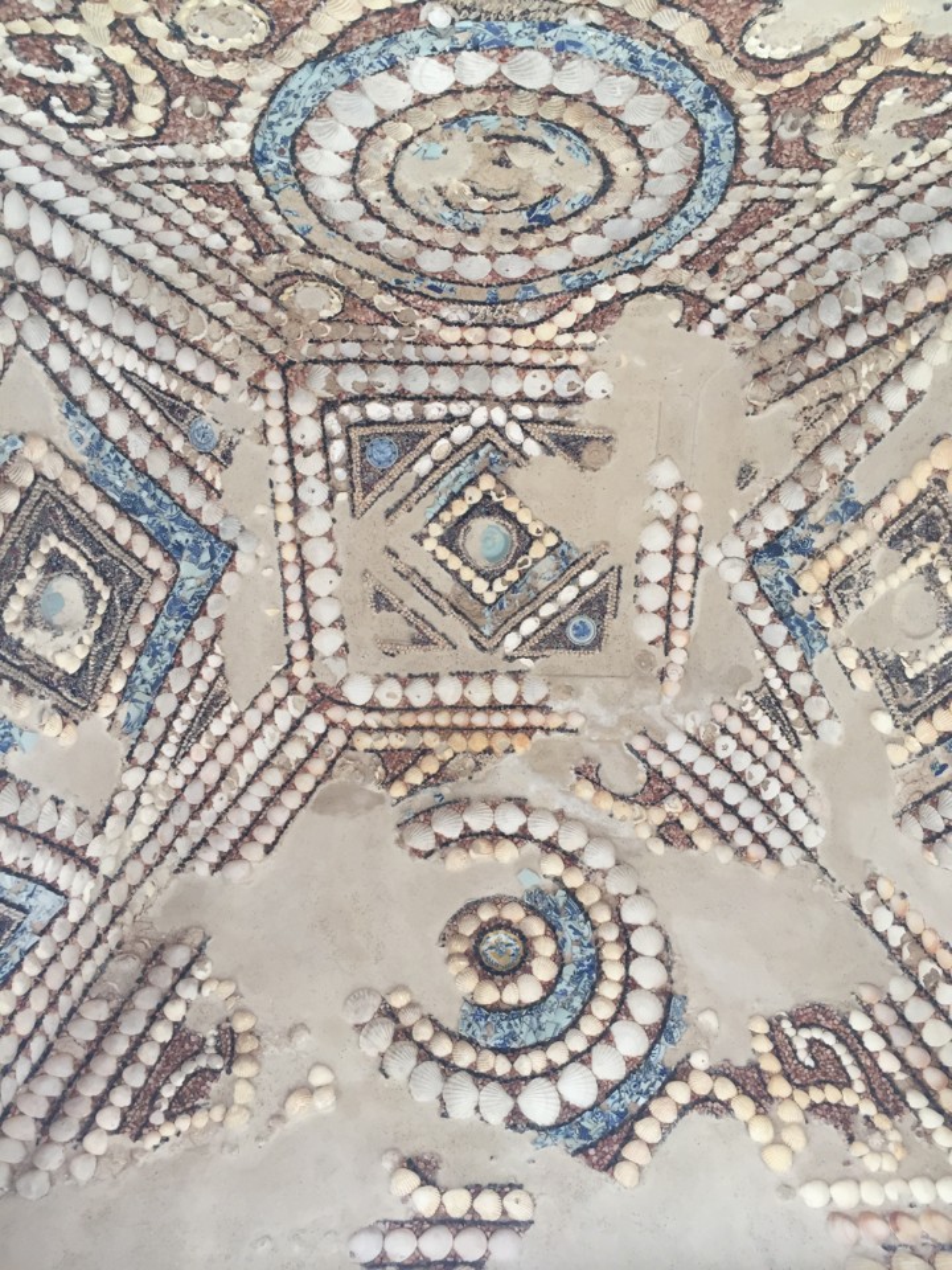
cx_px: 476
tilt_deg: +69.8
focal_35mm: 29
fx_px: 1063
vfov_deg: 61.7
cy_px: 635
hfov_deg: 48.2
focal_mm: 4.15
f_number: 2.2
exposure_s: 1/33
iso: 32
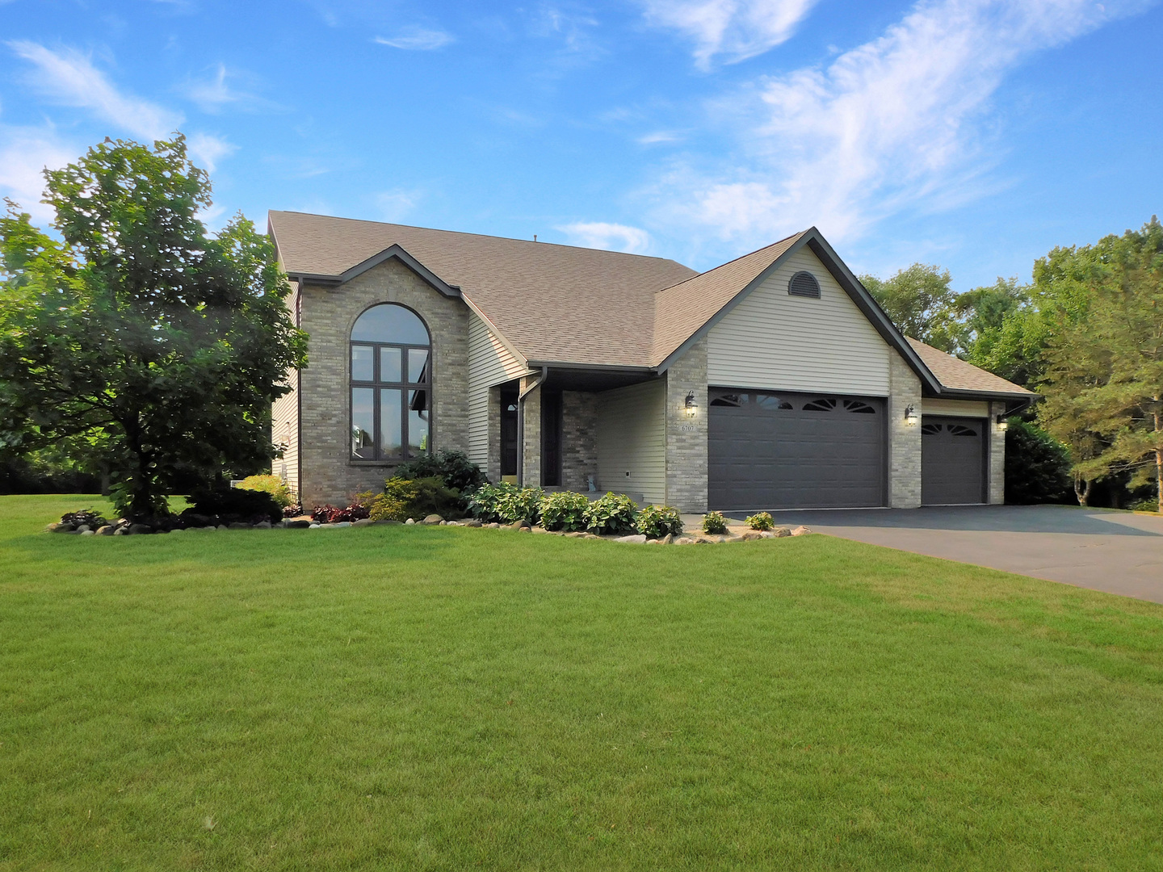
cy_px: 436
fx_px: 773
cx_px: 582
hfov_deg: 73.9
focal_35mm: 23
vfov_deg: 58.9
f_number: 6
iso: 125
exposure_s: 1/500
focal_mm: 4
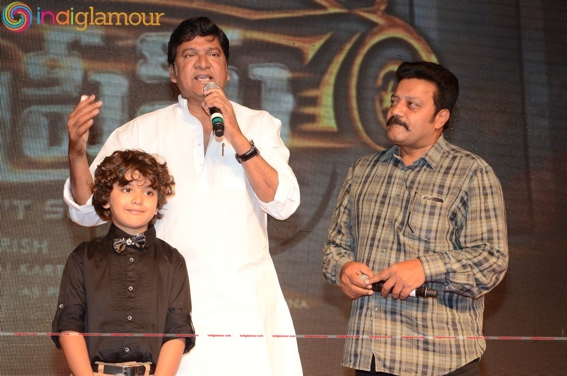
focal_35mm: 75
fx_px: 1179
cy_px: 188
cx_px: 284
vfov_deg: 18.1
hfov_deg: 27.0
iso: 500
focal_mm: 50
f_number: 5.6
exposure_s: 1/125
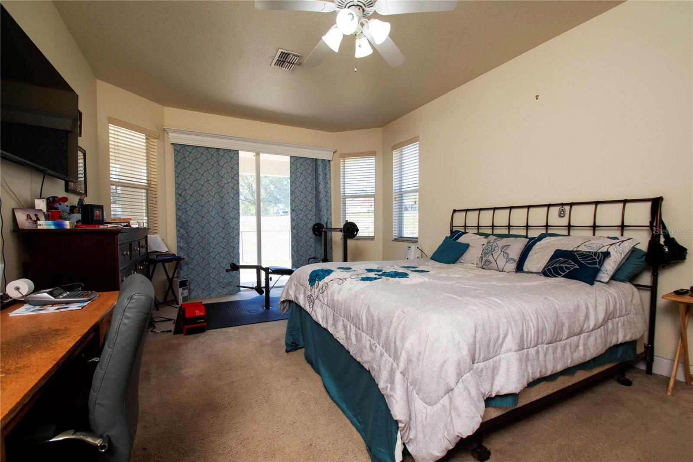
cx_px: 346
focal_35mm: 15
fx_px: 289
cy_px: 231
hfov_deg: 100.4
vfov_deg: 77.3
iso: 1000
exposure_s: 1/400
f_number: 8
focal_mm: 10
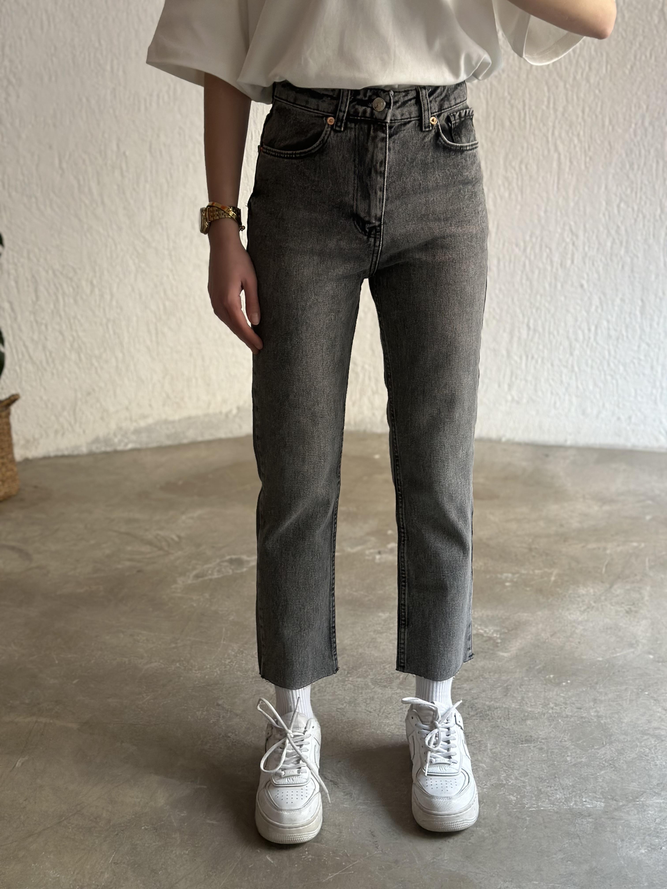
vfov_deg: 39.7
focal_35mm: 48
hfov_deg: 30.3
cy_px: 444
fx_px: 1233
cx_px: 334
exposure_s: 1/60
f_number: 1.78
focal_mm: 6.86
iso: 250
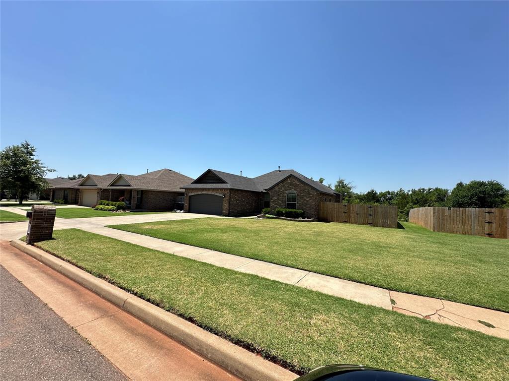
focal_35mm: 14
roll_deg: -2.2
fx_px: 206
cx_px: 254
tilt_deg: +3.0
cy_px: 190
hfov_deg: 102.1
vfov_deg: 85.7
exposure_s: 1/1416
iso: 50
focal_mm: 2.22
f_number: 2.2
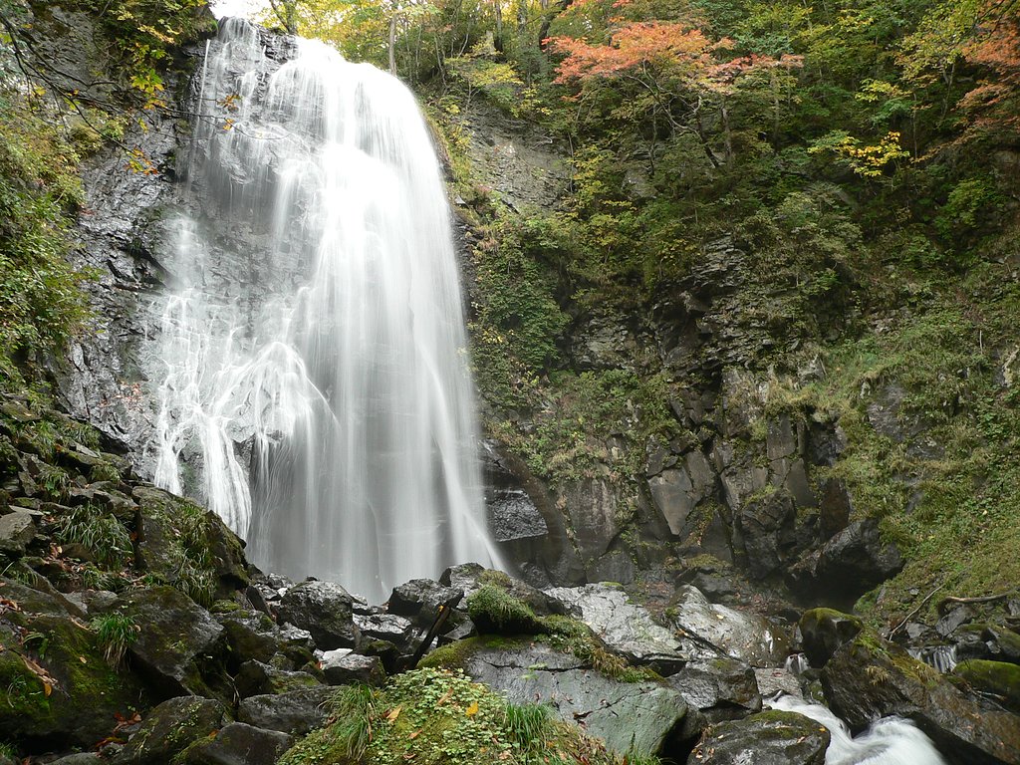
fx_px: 1061
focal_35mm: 36
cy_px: 382
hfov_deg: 51.4
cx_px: 510
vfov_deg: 39.7
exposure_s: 1/5
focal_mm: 6
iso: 80
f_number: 2.8
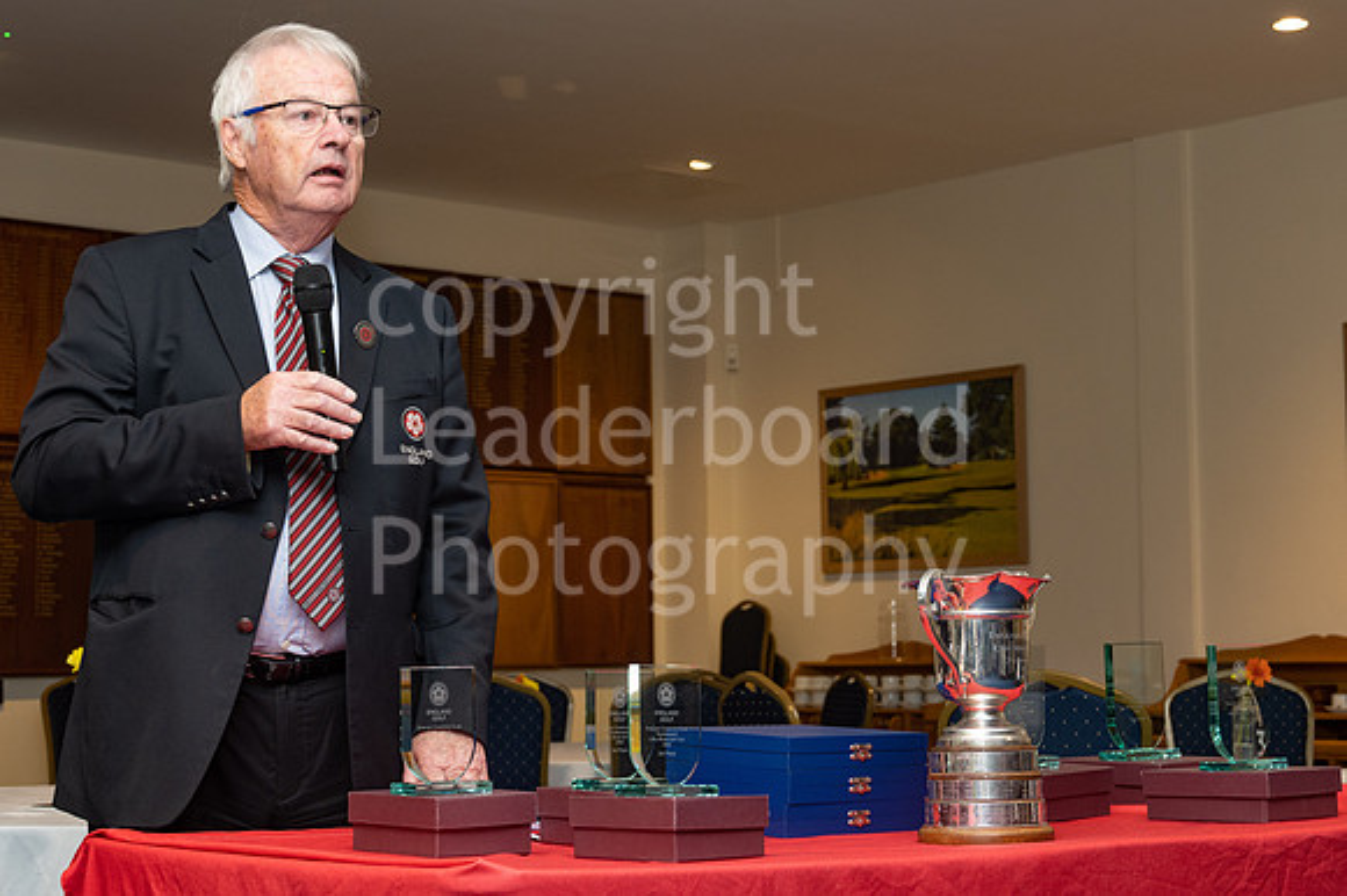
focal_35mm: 66
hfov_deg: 30.5
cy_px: 427
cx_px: 641
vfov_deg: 20.6
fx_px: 2468
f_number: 5.6
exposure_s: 1/50
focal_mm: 42
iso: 400
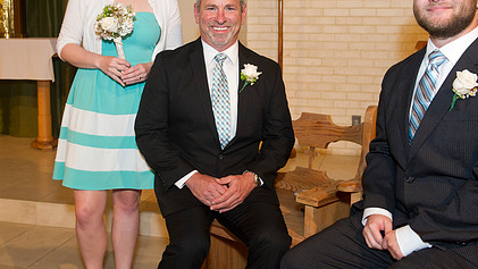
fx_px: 621
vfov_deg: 24.3
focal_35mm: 49
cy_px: 87
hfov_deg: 42.1
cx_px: 221
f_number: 5.6
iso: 1600
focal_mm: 34
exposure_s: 1/100
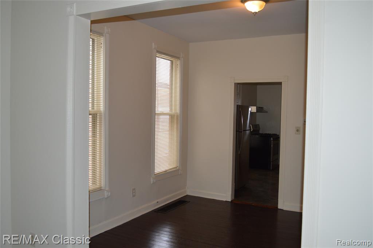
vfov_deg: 43.5
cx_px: 186
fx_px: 310
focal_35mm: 30
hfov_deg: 62.0
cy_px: 124
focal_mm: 20
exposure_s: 1/60
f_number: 3.8
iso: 560
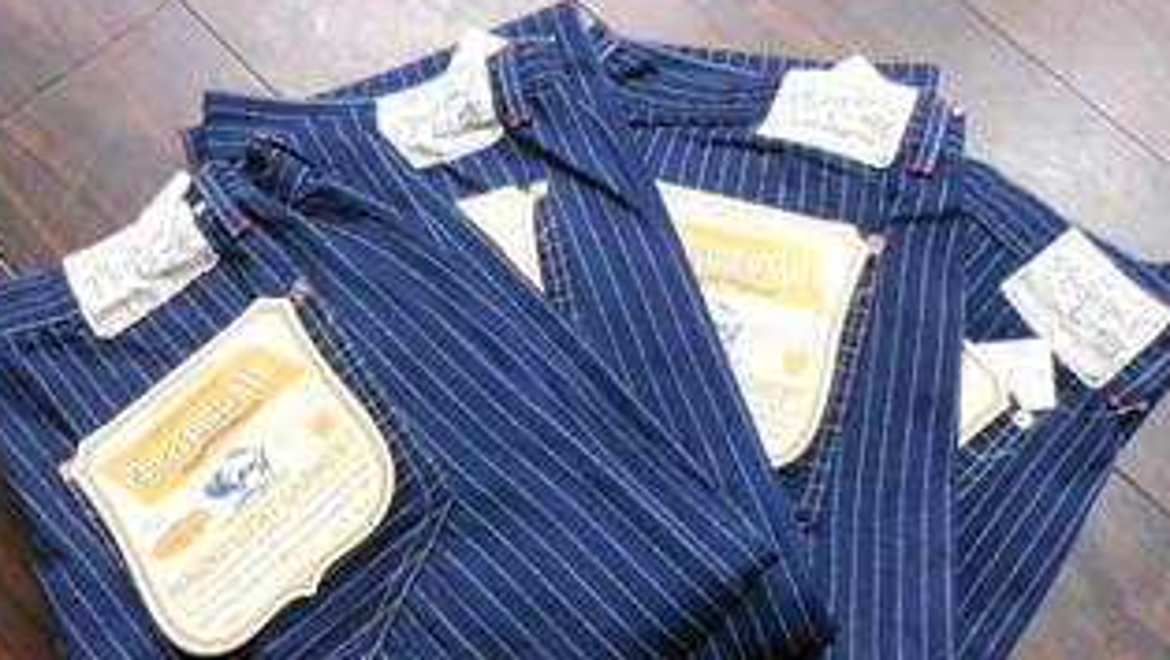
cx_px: 600
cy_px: 442
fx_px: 1055
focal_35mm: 34
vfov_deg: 34.4
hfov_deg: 58.0
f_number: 3.7
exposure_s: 1/10
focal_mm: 5
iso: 400
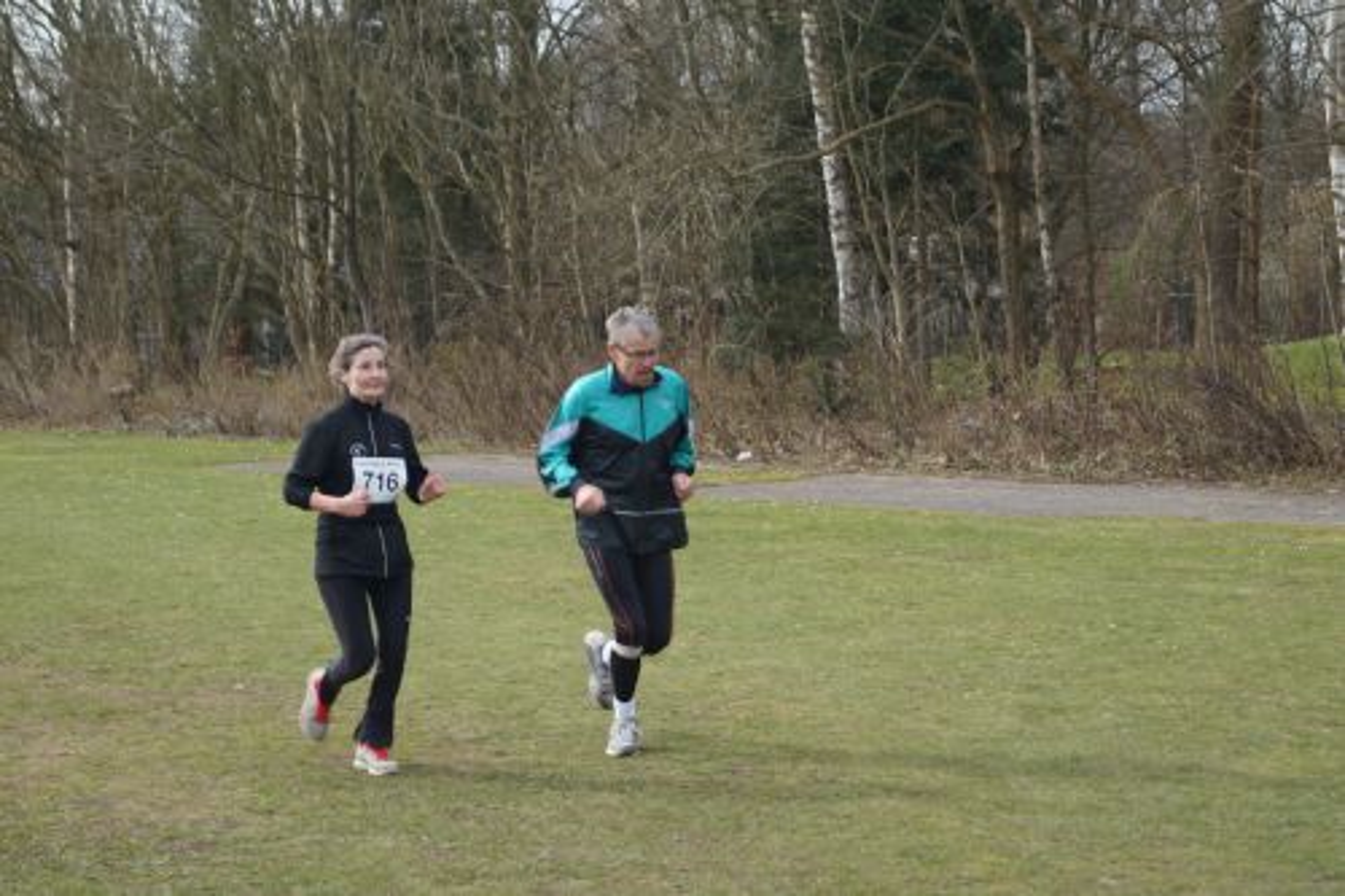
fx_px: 3081
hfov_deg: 24.6
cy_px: 448
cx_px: 672
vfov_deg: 16.5
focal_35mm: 82
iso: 100
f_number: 5.6
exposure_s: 1/160
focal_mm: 55
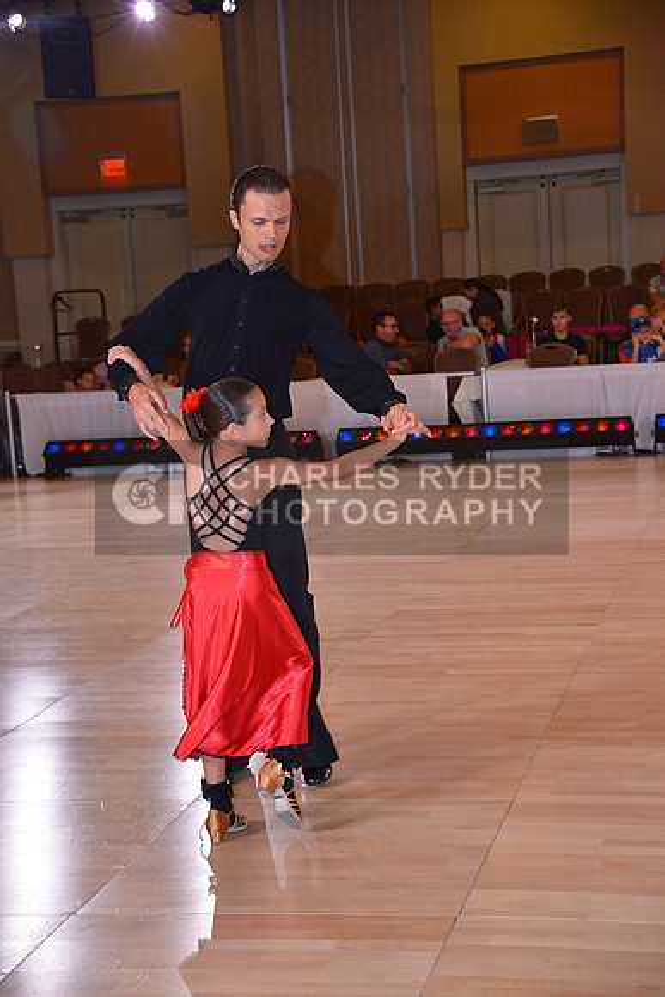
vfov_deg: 28.8
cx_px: 332
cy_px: 498
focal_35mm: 70
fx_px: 1938
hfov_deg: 19.5
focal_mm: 70
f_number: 6.3
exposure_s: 1/250
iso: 2000
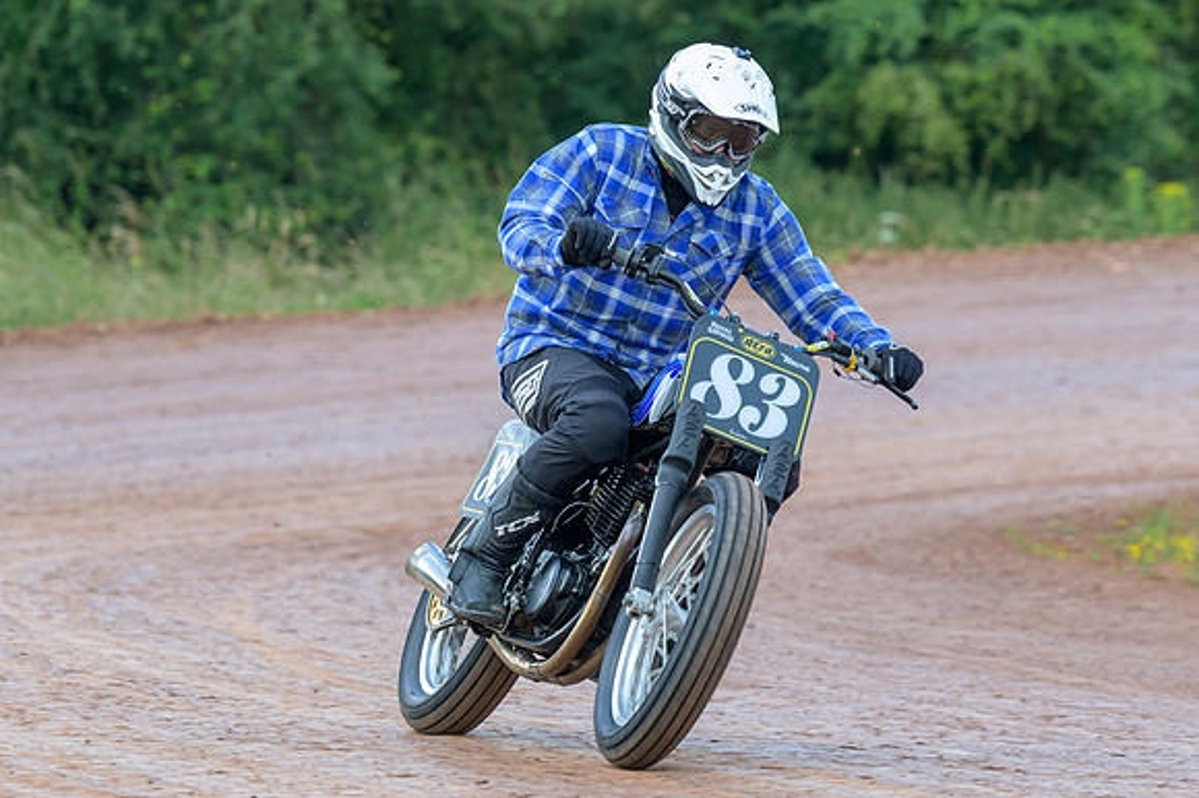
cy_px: 383
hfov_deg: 6.9
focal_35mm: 300
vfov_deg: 4.6
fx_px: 9998
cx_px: 689
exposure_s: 1/400
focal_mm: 160
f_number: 4
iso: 250
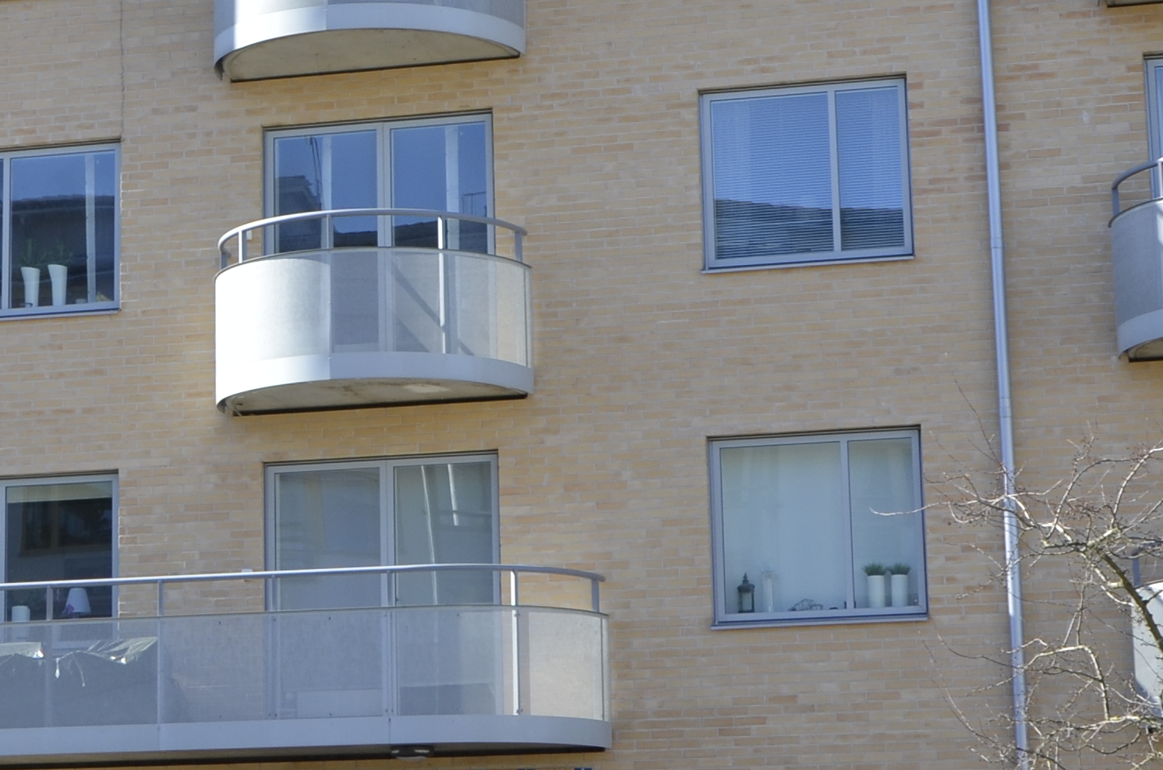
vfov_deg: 12.5
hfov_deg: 18.7
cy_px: 156
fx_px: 3514
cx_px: 320
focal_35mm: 109
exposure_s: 1/200
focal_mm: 22
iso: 200
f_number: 7.1
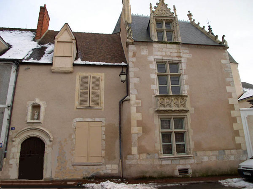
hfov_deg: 49.0
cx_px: 126
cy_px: 94
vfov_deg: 37.7
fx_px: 278
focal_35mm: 38
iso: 100
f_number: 2.8
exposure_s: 1/557
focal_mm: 8
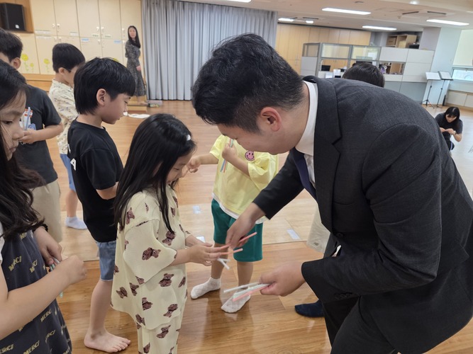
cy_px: 177
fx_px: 314
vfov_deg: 58.9
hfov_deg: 73.9
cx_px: 236
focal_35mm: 23
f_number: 1.7
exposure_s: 1/120
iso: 400
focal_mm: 6.3
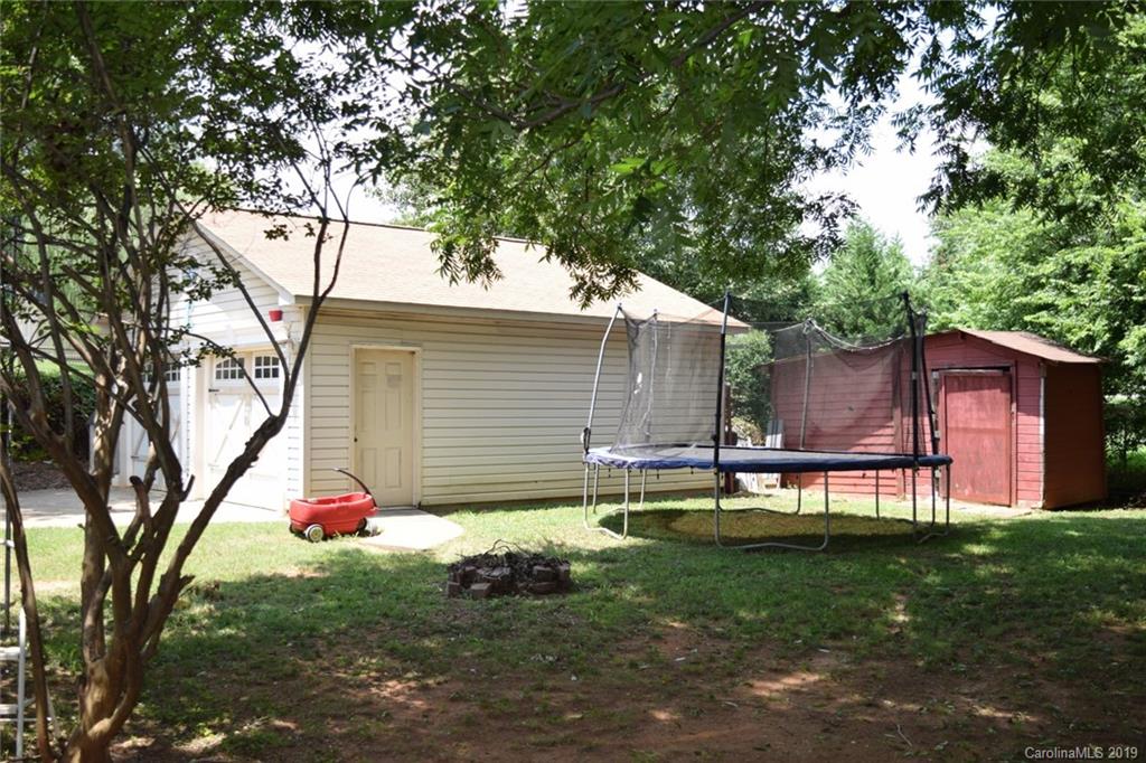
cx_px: 573
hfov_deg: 53.1
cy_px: 382
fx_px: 1146
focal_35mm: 36
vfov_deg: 36.8
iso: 100
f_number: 4
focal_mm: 24
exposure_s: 1/200
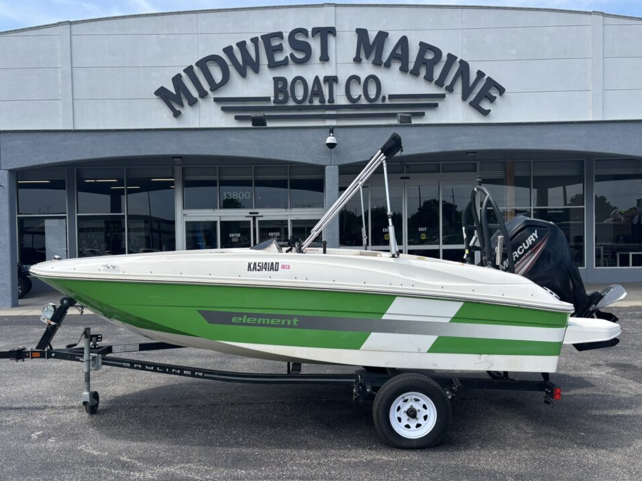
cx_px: 320
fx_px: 538
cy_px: 250
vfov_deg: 48.2
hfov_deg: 61.7
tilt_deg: +0.1
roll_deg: +0.6
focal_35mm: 29
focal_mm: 5.96
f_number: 1.6
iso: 50
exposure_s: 1/2288
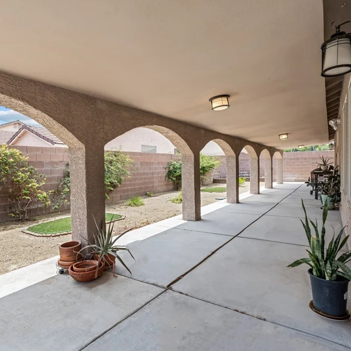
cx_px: 151
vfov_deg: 72.1
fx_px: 241
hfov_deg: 71.8
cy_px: 178
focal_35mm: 21
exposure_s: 1/200
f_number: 7.1
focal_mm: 16
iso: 400
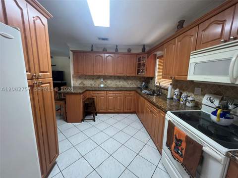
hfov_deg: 106.2
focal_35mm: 13
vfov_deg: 89.9
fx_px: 89
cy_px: 89
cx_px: 119
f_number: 1.8
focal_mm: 1.57
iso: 200
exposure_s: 1/60
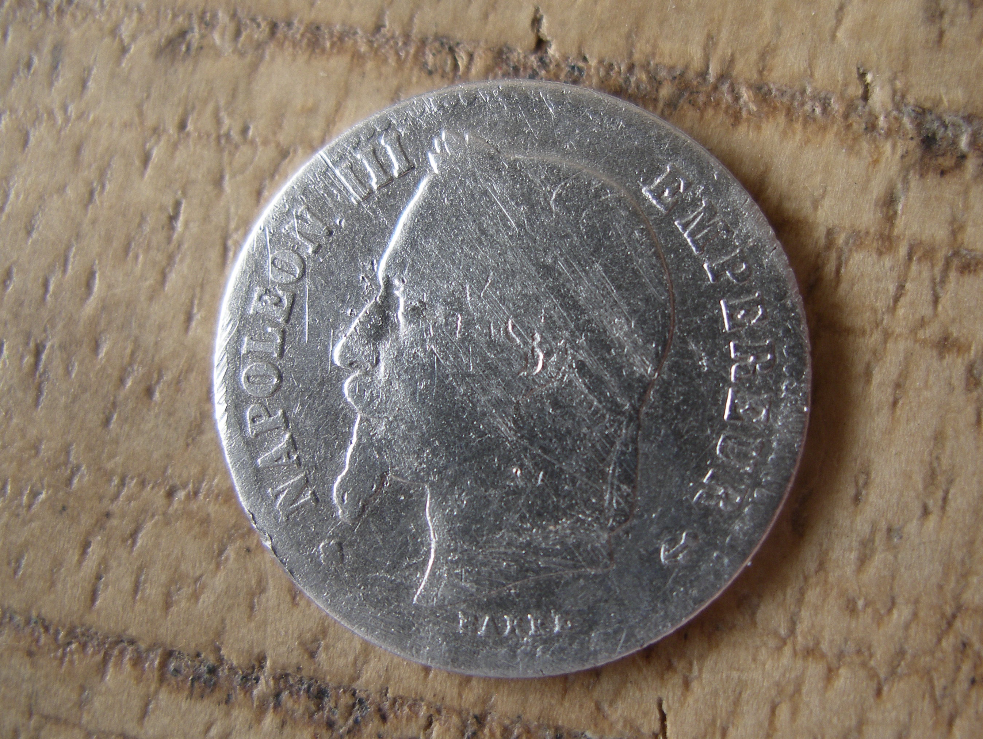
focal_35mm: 42
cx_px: 522
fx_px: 1194
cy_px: 382
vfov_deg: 34.4
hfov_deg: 44.7
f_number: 2.8
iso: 80
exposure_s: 1/40
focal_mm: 7.8
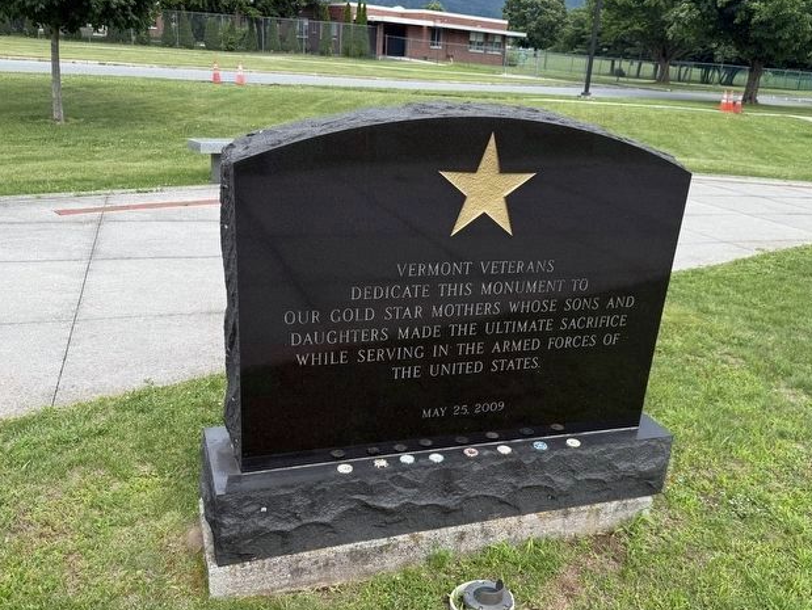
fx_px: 728
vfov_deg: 45.3
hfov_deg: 58.2
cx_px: 439
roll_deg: -5.3
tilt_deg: -19.9
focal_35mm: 31
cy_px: 359
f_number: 1.78
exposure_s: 1/1493
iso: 80
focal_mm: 6.76
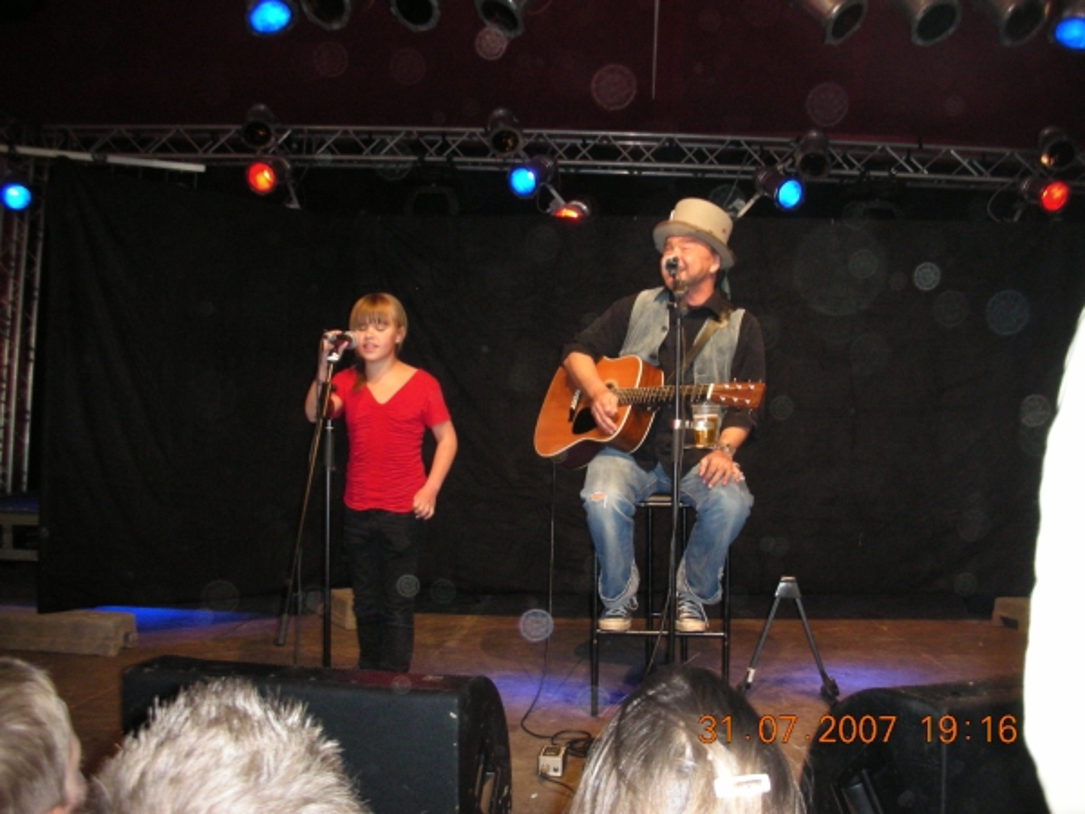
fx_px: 1097
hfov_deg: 52.6
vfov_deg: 40.7
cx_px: 542
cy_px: 407
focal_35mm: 35
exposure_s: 1/60.1
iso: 200
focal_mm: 5.8
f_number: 3
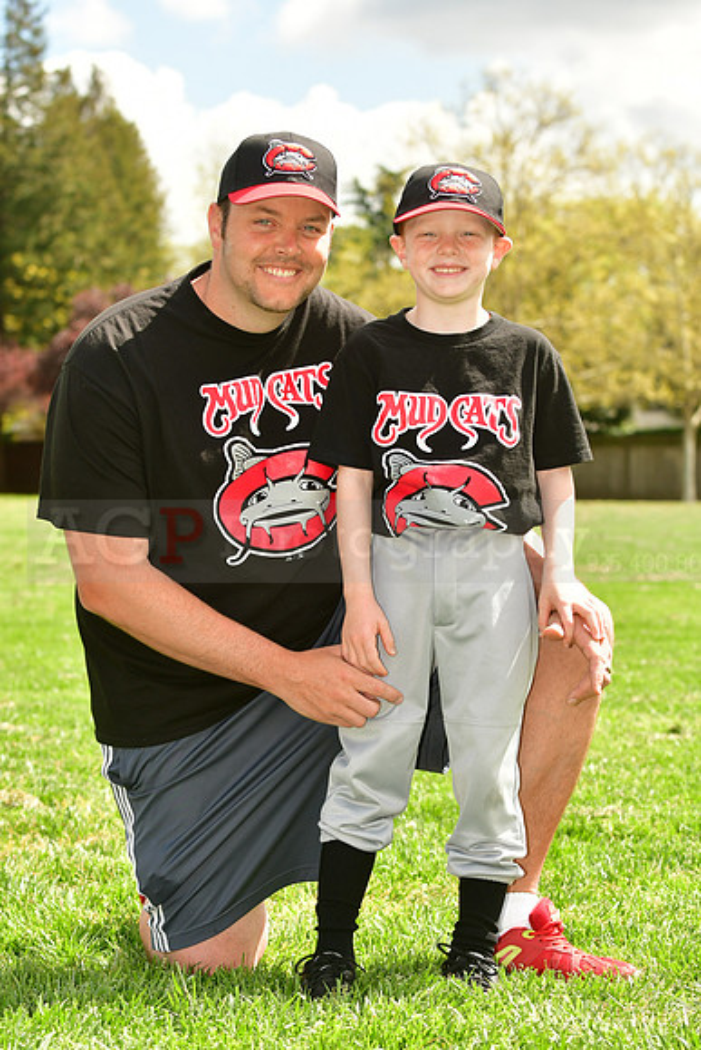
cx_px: 350
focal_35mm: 105
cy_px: 525
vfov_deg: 19.5
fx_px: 3065
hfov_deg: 13.0
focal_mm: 70
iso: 200
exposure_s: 1/640
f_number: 5
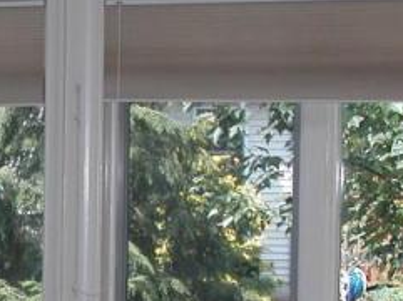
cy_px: 227
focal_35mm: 149
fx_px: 1732
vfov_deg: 9.9
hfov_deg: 12.8
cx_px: -142
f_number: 4
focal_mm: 8.9
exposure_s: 1/110
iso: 100
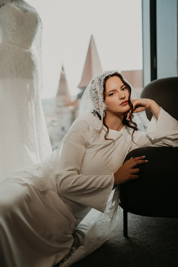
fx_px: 260
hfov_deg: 37.9
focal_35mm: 35
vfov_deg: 54.4
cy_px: 134
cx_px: 89
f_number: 2
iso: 320
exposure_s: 1/1000
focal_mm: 35
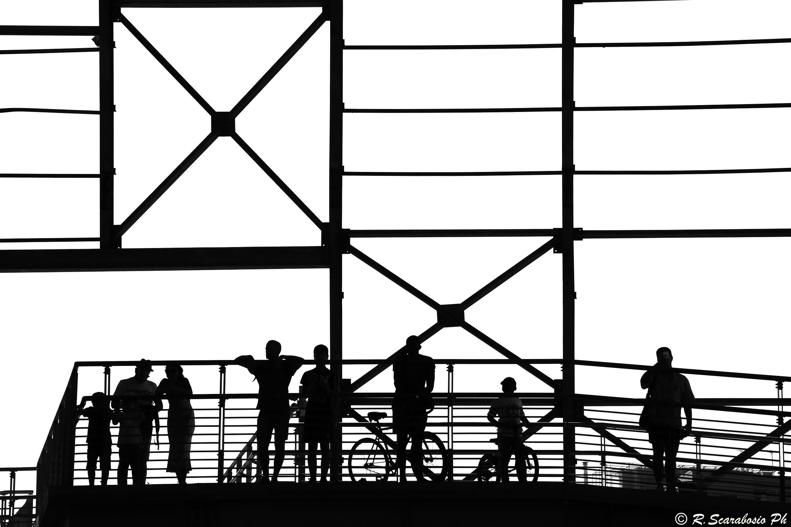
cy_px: 264
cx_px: 396
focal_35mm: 150
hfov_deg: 13.7
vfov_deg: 9.1
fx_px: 3296
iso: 1250
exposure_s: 1/1000
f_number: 16
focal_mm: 100
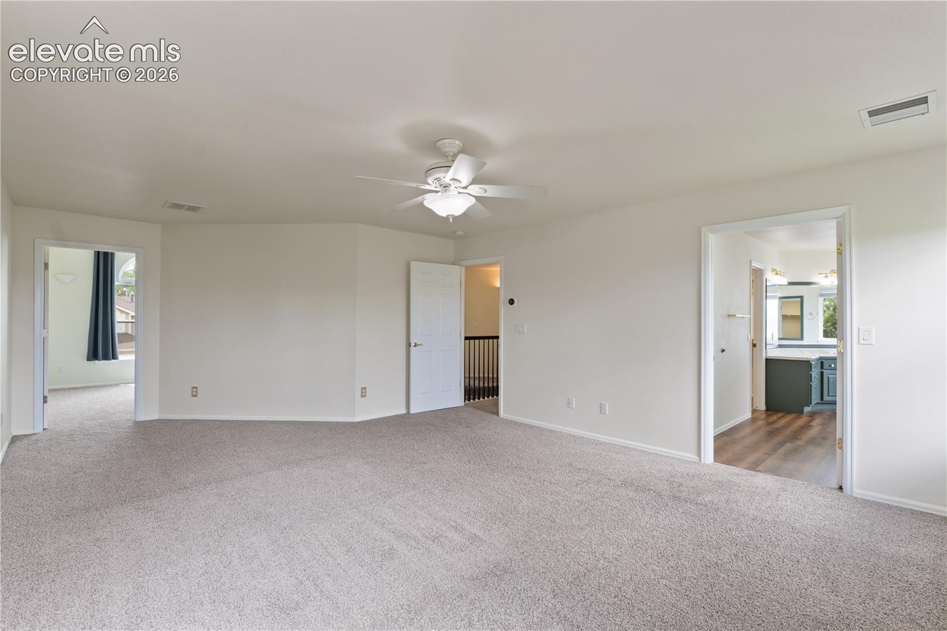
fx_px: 430
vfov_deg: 72.6
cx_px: 474
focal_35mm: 16
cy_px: 316
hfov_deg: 95.5
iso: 125
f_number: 9
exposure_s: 1/2
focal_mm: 10.9
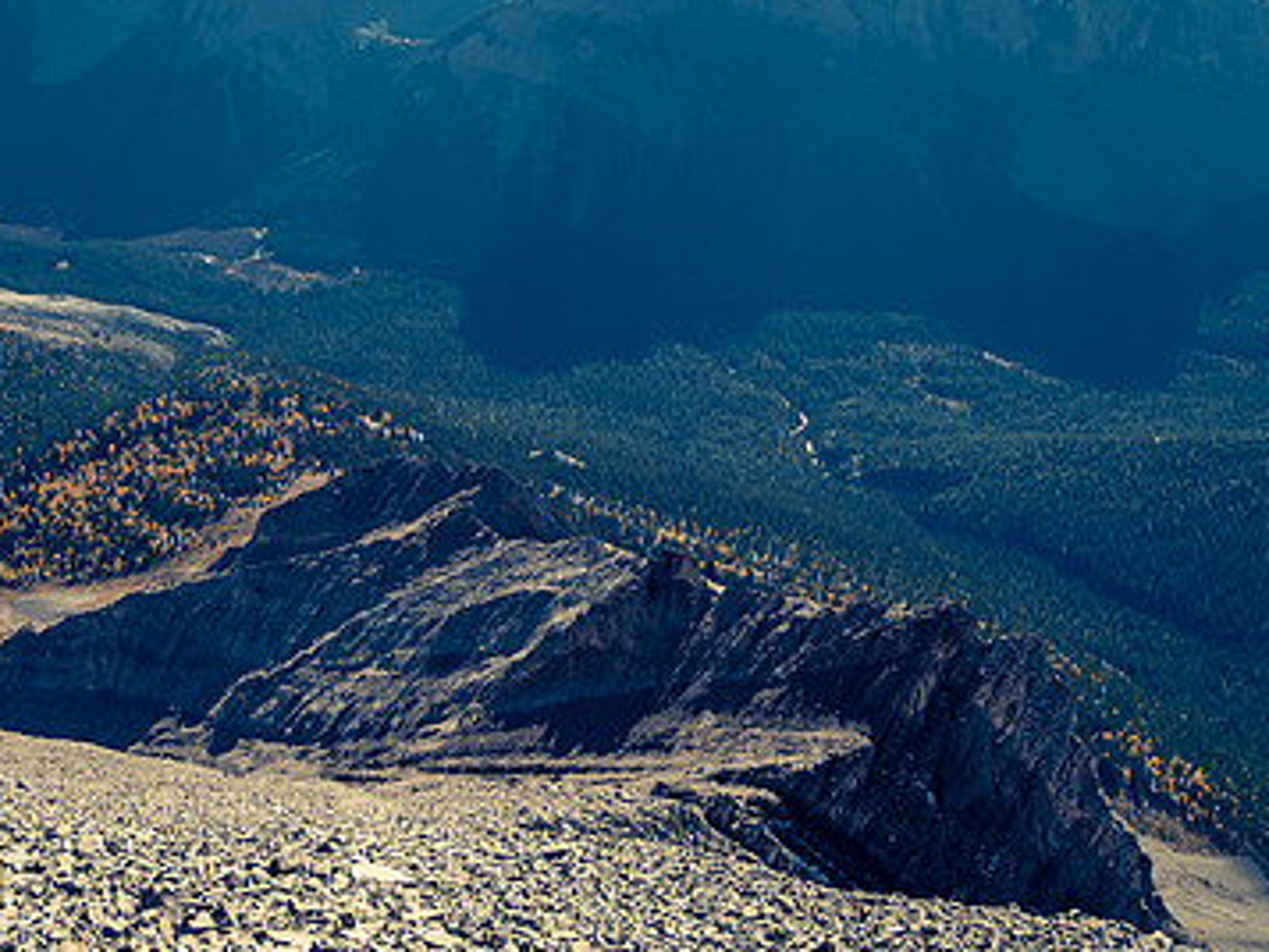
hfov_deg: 46.7
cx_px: 373
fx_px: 1430
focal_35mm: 39
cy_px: 183
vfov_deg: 35.6
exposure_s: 1/200
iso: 200
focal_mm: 12
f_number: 8
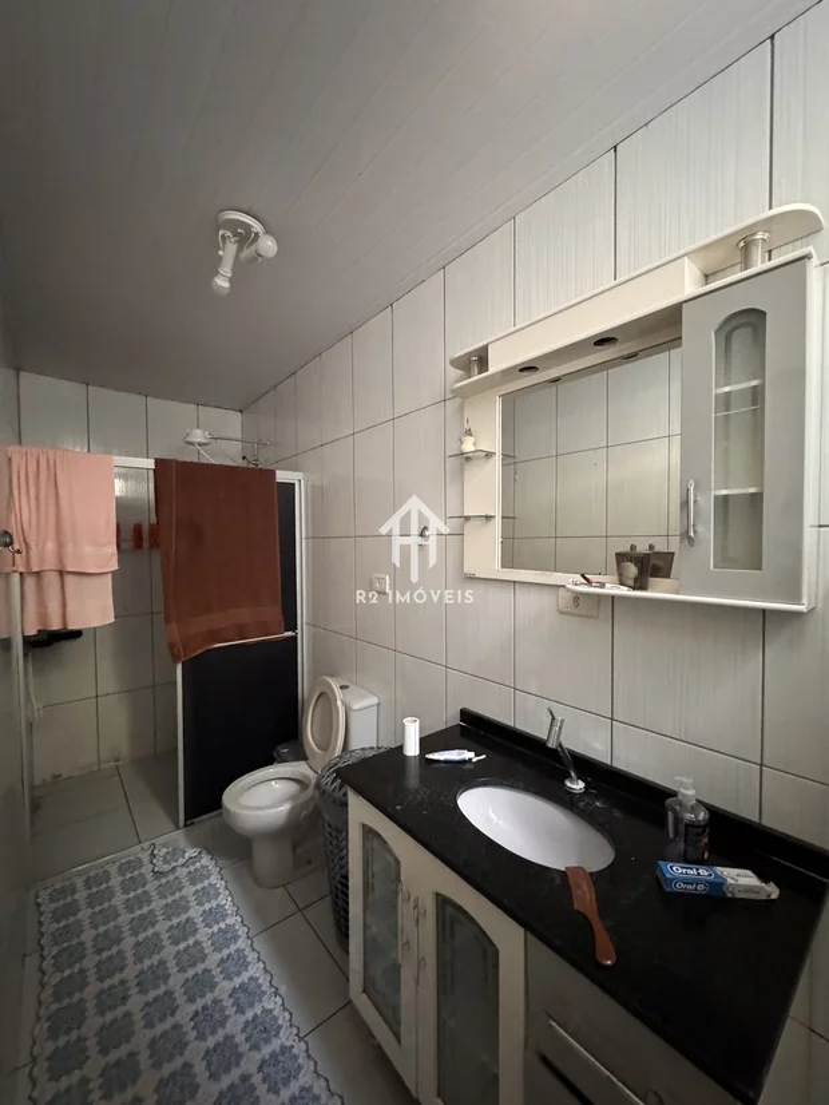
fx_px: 447
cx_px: 414
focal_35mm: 14
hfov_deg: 85.7
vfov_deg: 102.0
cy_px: 552
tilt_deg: -1.7
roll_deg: +0.8
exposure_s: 1/49
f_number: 2.2
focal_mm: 2.22
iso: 1250
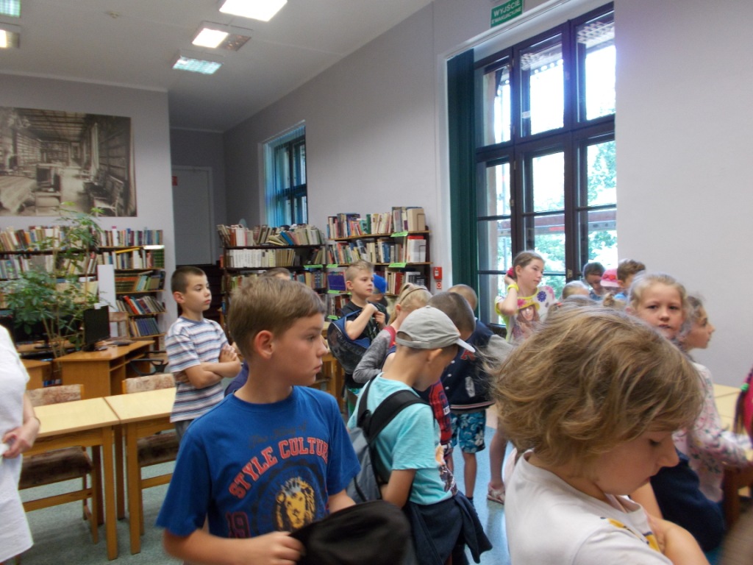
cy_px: 282
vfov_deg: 53.1
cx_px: 376
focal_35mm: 26
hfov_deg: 67.3
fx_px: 566
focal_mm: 4.6
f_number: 3.2
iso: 180
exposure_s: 1/25
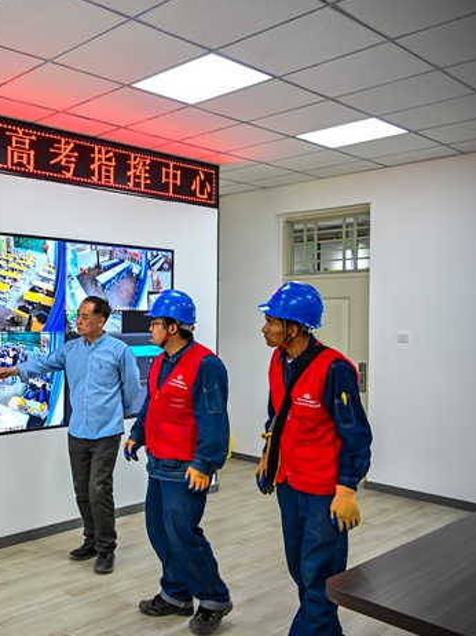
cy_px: 319
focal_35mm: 35
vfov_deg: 52.6
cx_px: -1
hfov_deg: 36.5
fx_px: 642
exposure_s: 1/60
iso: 800
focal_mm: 24
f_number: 4.5
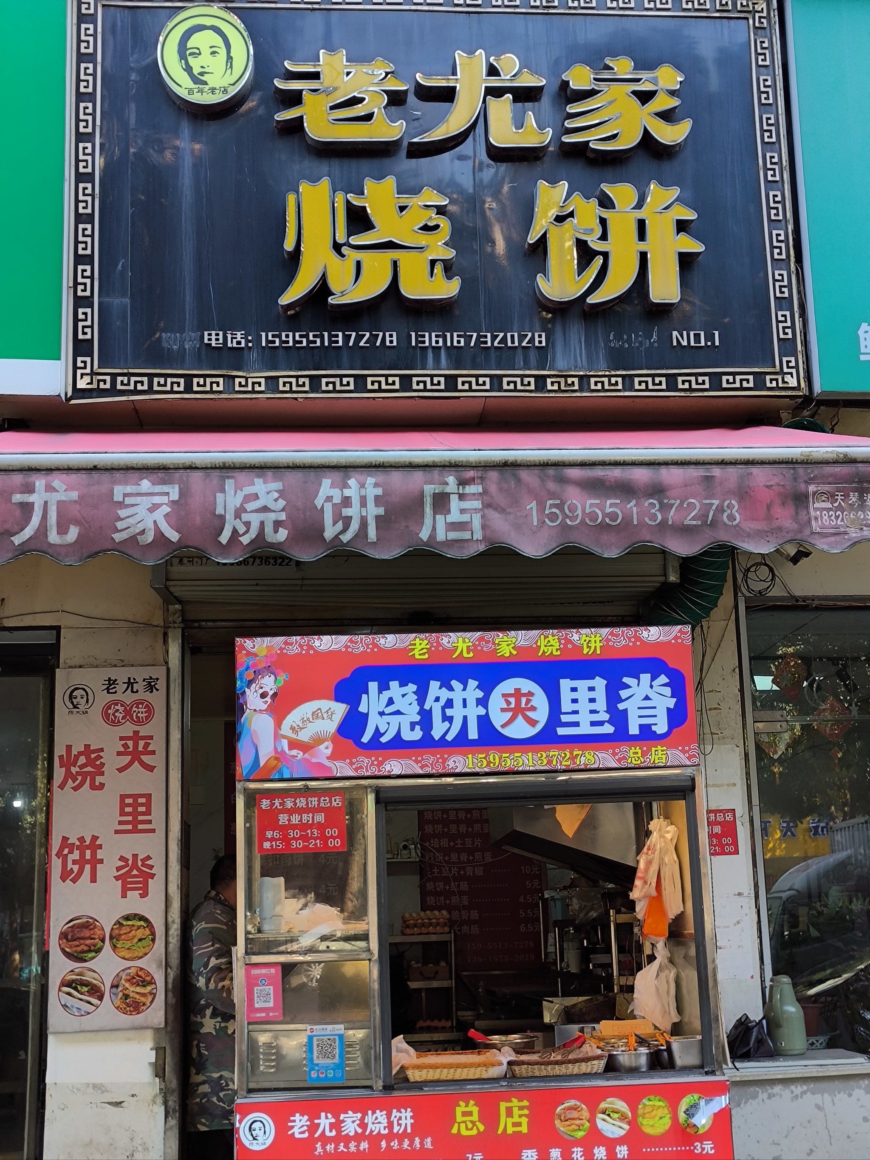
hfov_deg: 31.5
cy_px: 580
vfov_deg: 41.2
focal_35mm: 46
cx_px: 435
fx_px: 1542
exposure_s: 1/154
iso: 80
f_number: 1.7
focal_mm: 5.35
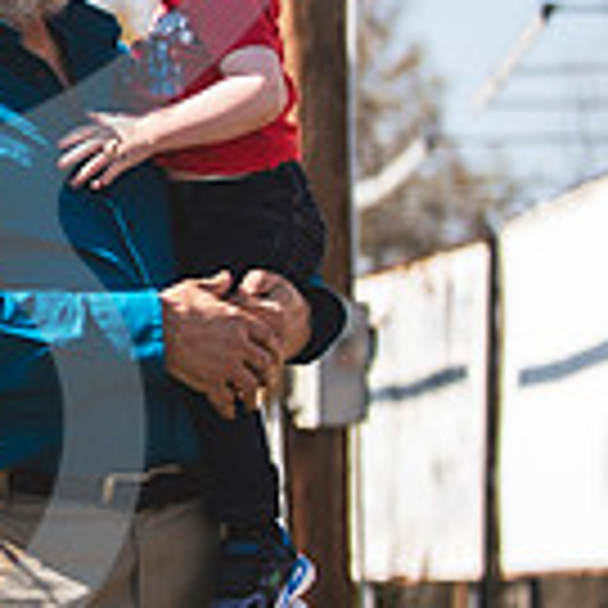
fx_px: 5067
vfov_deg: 6.9
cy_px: 227
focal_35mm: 255
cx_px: -383
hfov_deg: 6.7
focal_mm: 70
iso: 100
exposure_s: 1/1000
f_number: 2.8
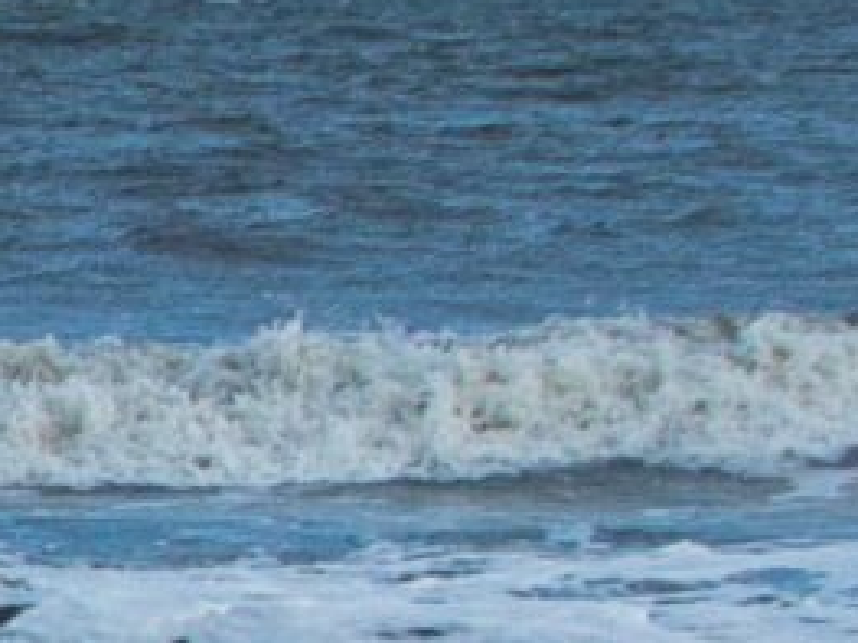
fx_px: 6764
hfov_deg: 6.8
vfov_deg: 5.4
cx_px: -1419
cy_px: 725
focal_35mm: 273
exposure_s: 1/1000
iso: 80
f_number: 4
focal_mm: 6.3
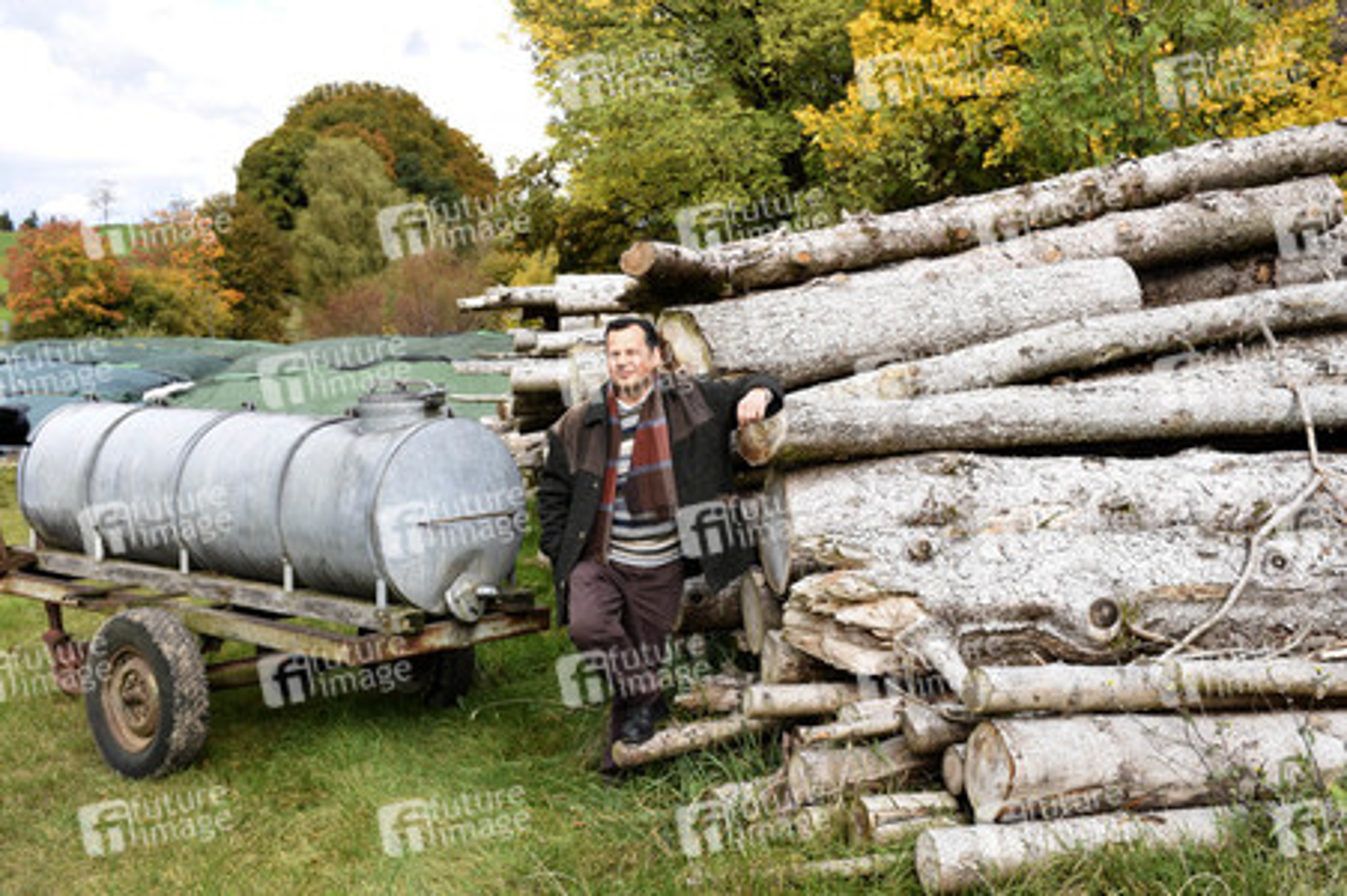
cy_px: 448
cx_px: 674
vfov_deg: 34.2
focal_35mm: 39
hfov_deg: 49.6
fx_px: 1458
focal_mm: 26
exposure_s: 1/80
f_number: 6.3
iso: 100
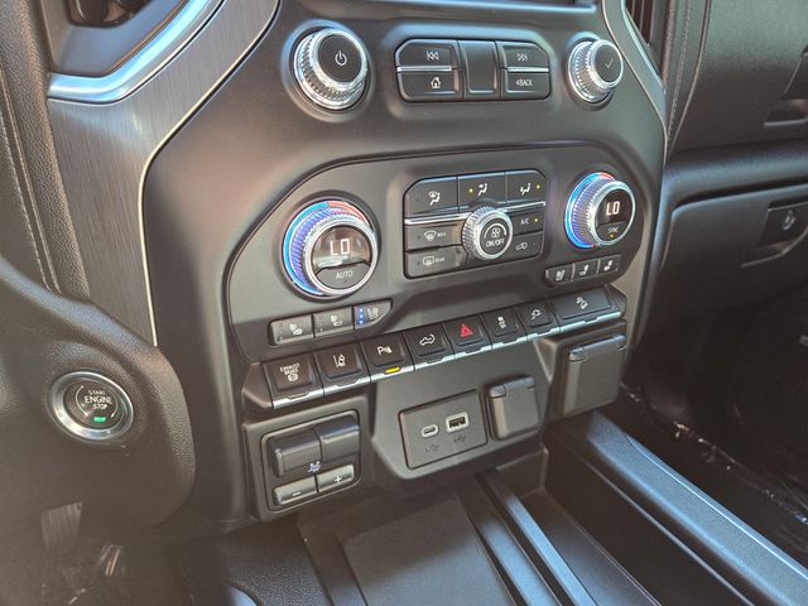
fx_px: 537
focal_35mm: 23
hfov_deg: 73.9
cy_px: 303
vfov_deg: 58.9
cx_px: 404
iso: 250
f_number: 1.8
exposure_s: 1/100
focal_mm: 5.4
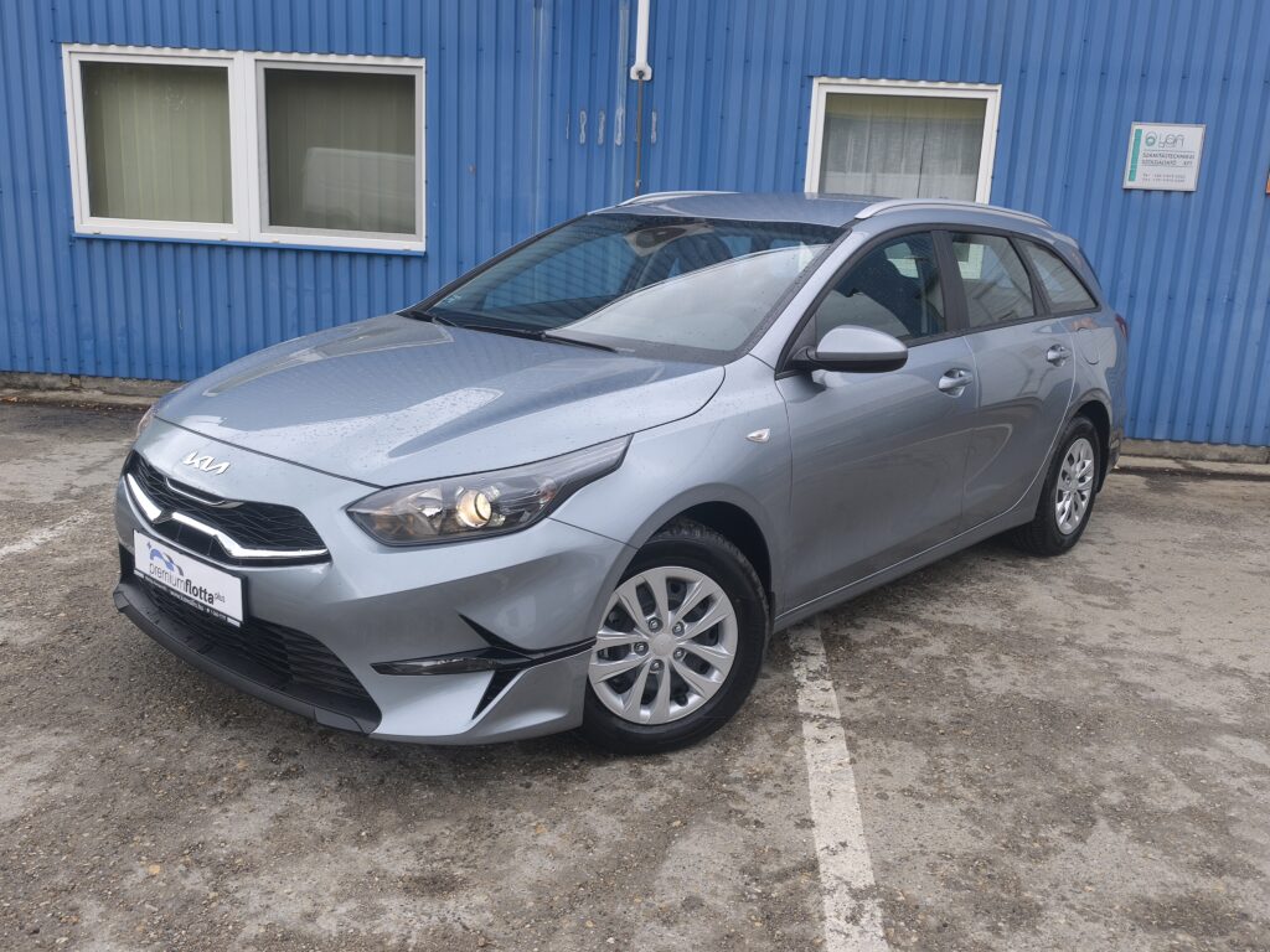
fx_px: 1101
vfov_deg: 46.8
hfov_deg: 60.0
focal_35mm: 30
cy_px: 476
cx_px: 635
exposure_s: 1/112
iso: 50
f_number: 1.6
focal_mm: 6.57
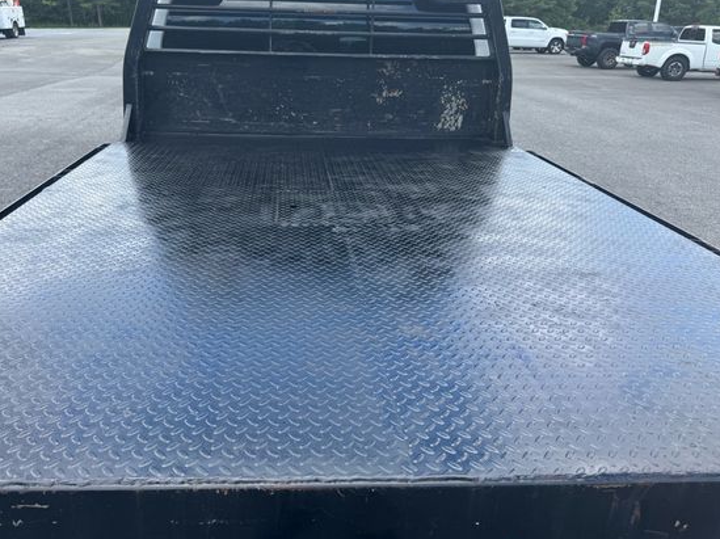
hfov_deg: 63.2
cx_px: 313
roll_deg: -0.3
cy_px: 236
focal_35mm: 28
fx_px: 582
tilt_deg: -21.8
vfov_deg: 49.6
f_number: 1.78
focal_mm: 6.76
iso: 80
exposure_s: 1/1076
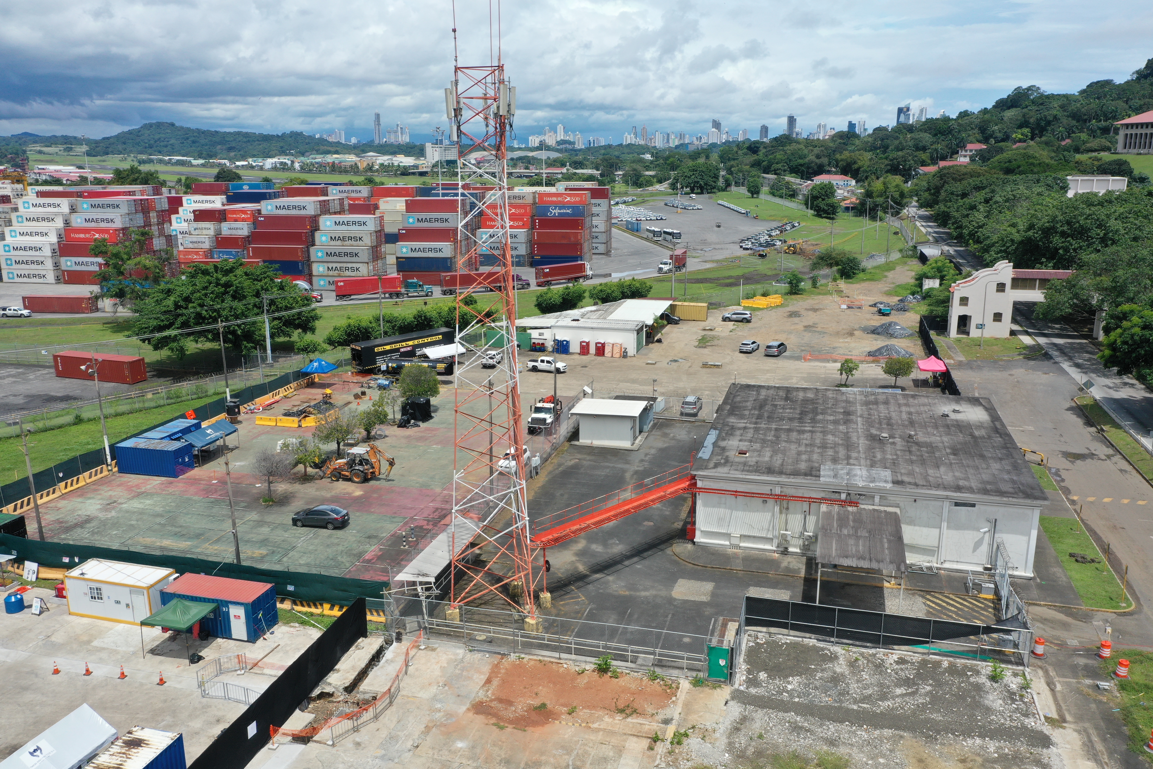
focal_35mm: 28
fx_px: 897
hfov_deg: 65.5
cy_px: 384
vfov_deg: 46.4
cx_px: 576
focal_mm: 10.26
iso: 100
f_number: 6.3
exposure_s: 1/160
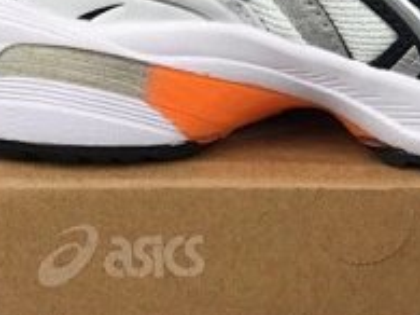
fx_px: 1237
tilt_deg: -18.8
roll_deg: +0.2
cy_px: 106
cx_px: 381
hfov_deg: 18.9
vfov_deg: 14.5
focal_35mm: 102
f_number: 2.4
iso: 32
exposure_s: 1/100
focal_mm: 3.3
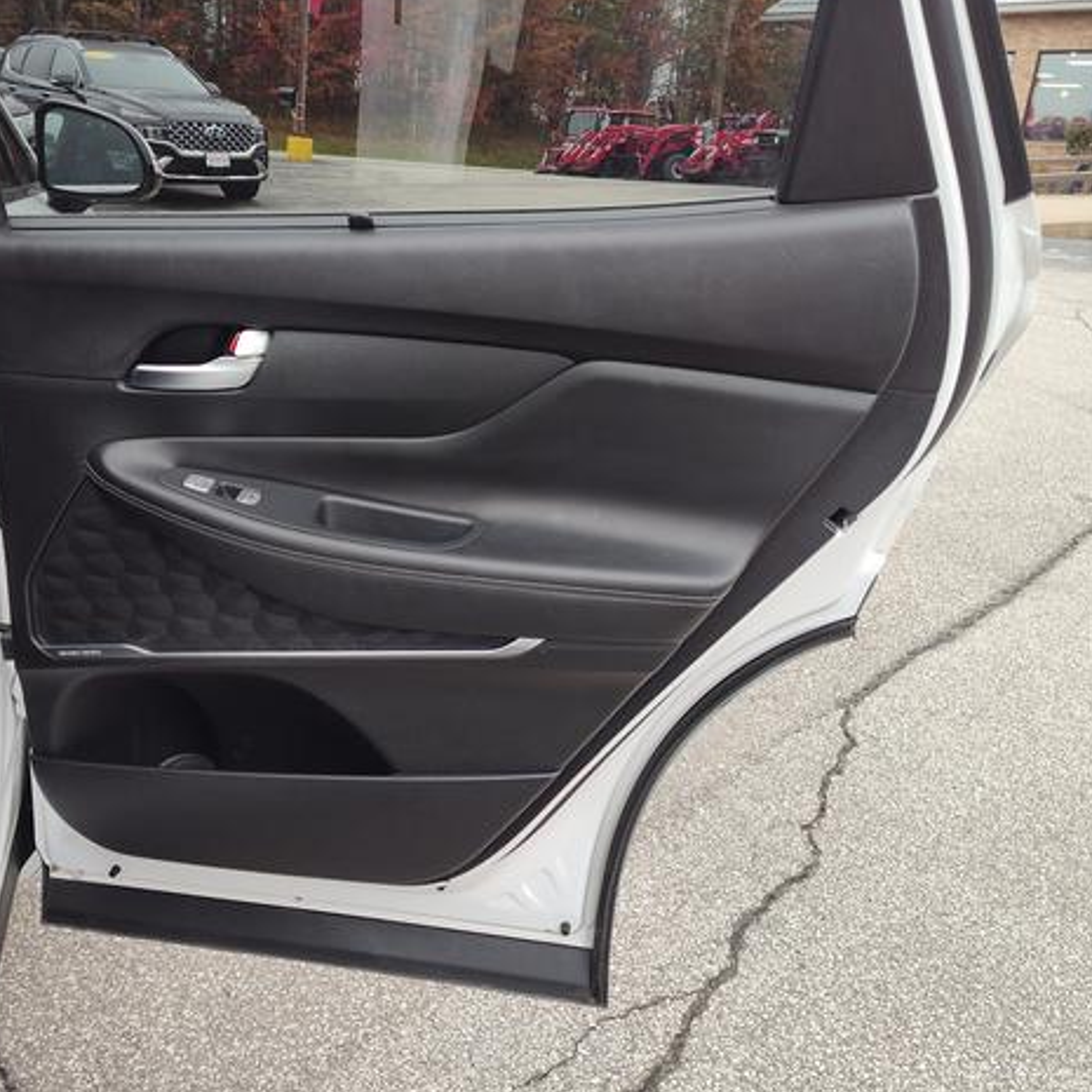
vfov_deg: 57.3
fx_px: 999
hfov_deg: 57.0
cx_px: 463
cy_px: 538
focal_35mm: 28
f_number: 1.88
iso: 127
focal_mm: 5.56
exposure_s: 1/120
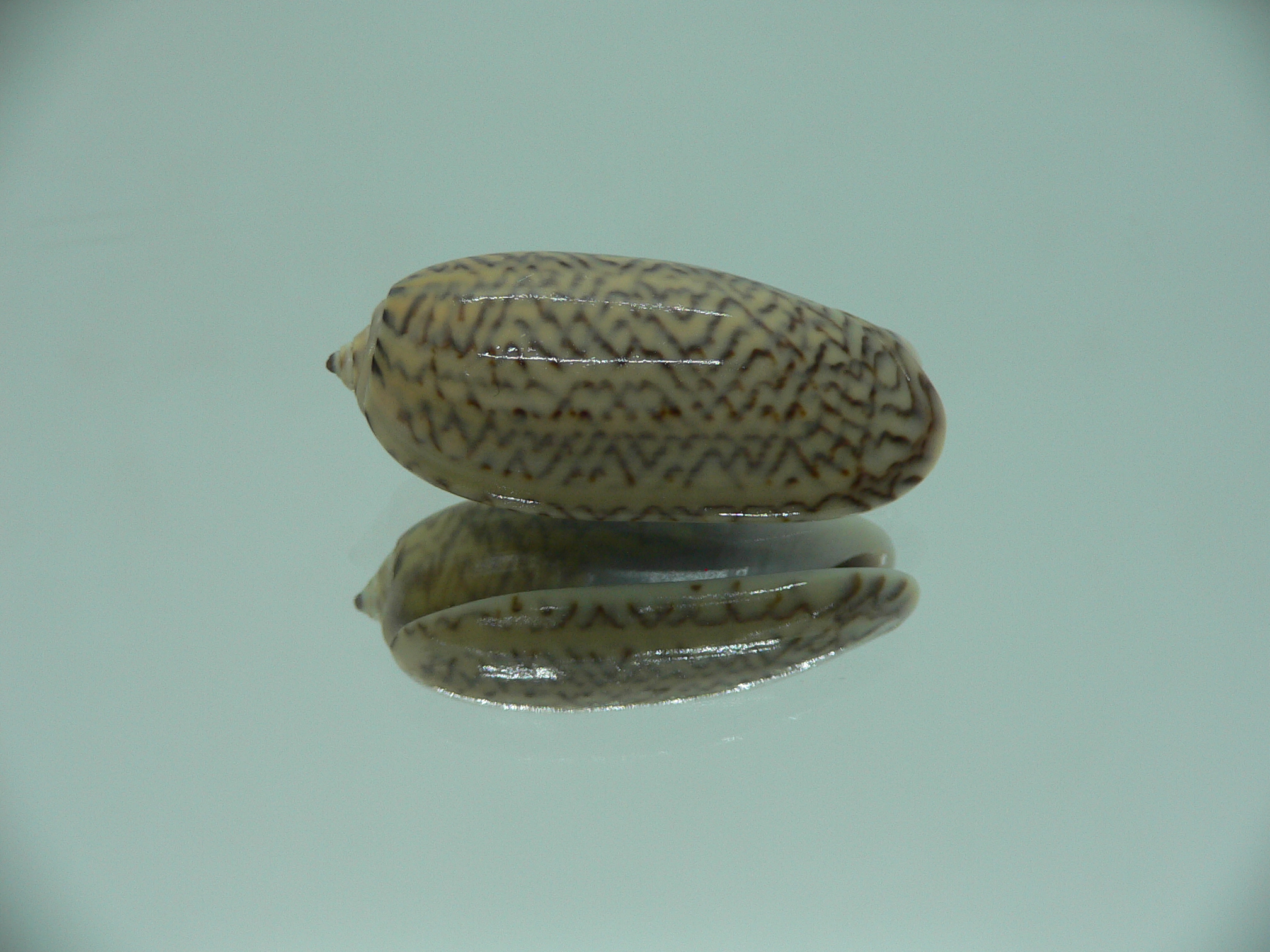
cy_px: 476
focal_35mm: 35
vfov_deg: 40.7
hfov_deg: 52.6
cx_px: 635
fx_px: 1284
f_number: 2.8
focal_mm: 4.6
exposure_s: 1/60
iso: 80
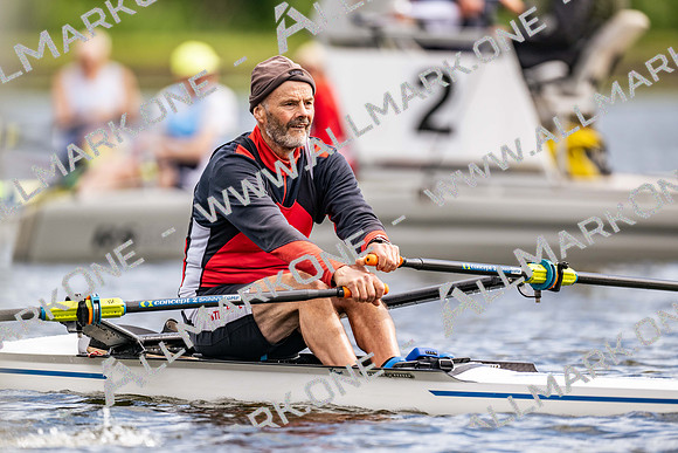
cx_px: 339
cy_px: 226
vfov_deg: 2.3
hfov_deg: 3.4
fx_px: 11302
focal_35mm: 600
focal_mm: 600
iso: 320
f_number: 4
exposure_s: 1/2500
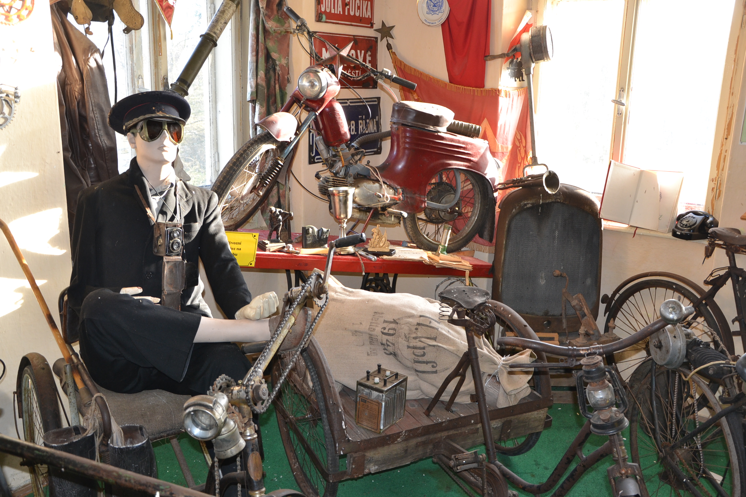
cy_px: 248
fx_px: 684
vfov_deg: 40.0
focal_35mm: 33
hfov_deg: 57.2
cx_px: 373
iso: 400
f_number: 4
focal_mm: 22
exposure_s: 1/80
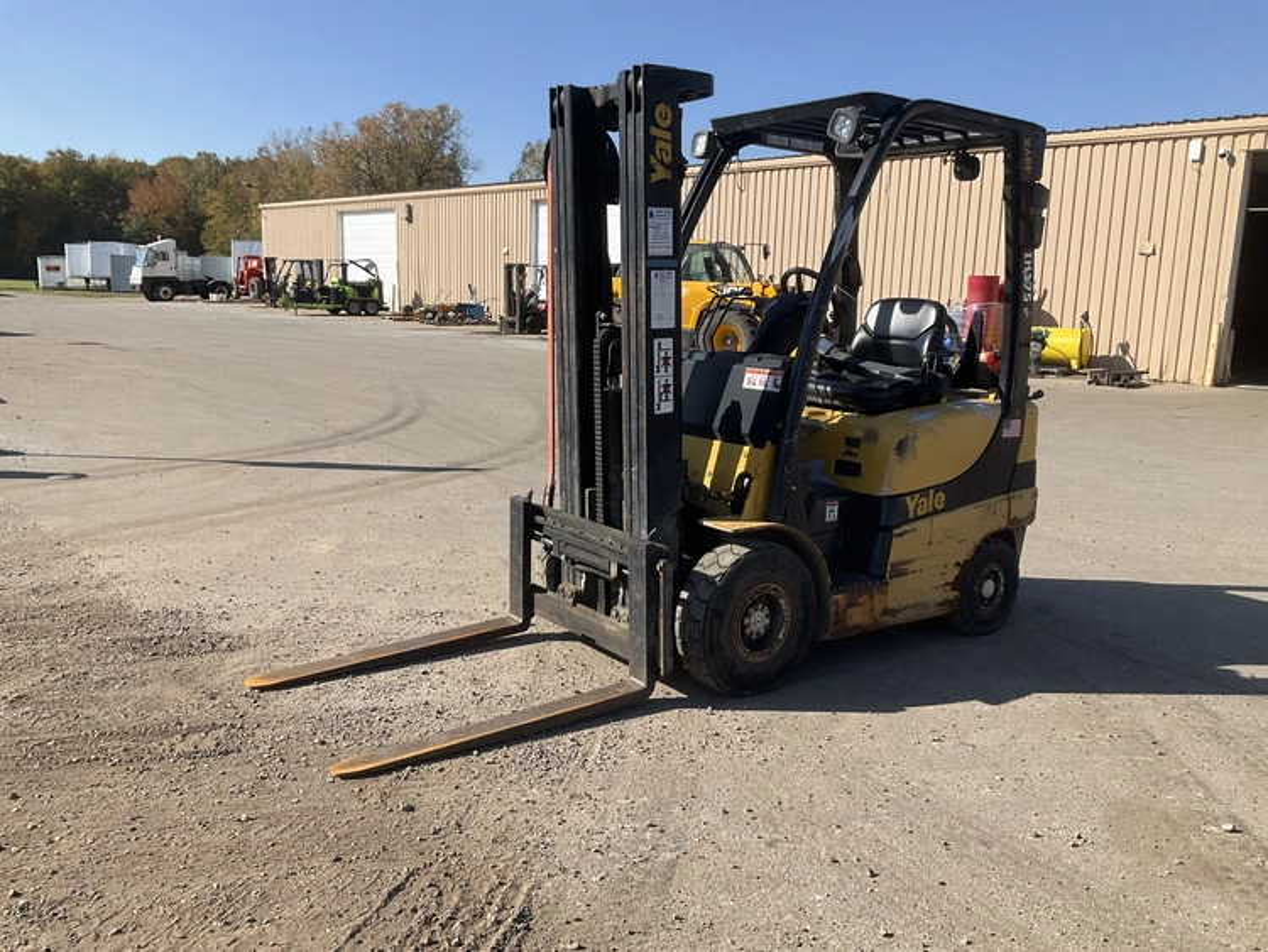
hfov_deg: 61.6
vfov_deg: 48.3
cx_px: 634
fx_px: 1063
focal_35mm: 29
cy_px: 476
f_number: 1.8
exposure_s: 1/1577
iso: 25
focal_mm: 3
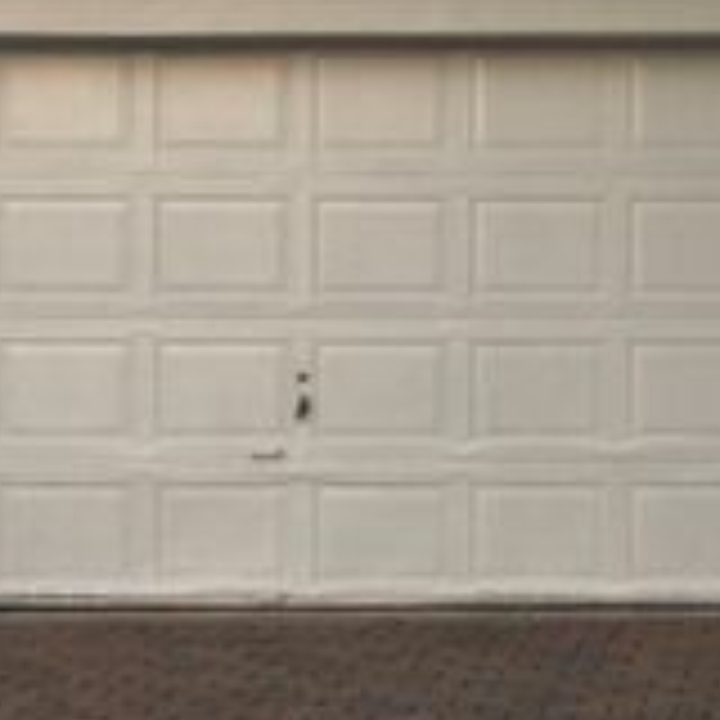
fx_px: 1883
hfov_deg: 21.6
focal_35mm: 80
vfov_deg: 21.6
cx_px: 333
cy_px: 288
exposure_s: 1/60
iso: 32
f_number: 2.2
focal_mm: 4.15
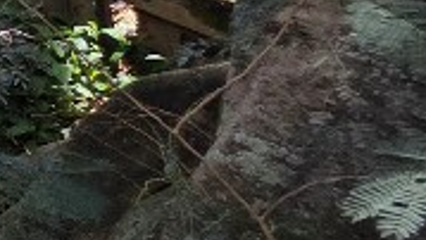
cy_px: -314
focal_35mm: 81
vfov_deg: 12.3
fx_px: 916
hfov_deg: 13.4
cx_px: -709
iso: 40
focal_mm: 2.2
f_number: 1.9
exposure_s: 1/484
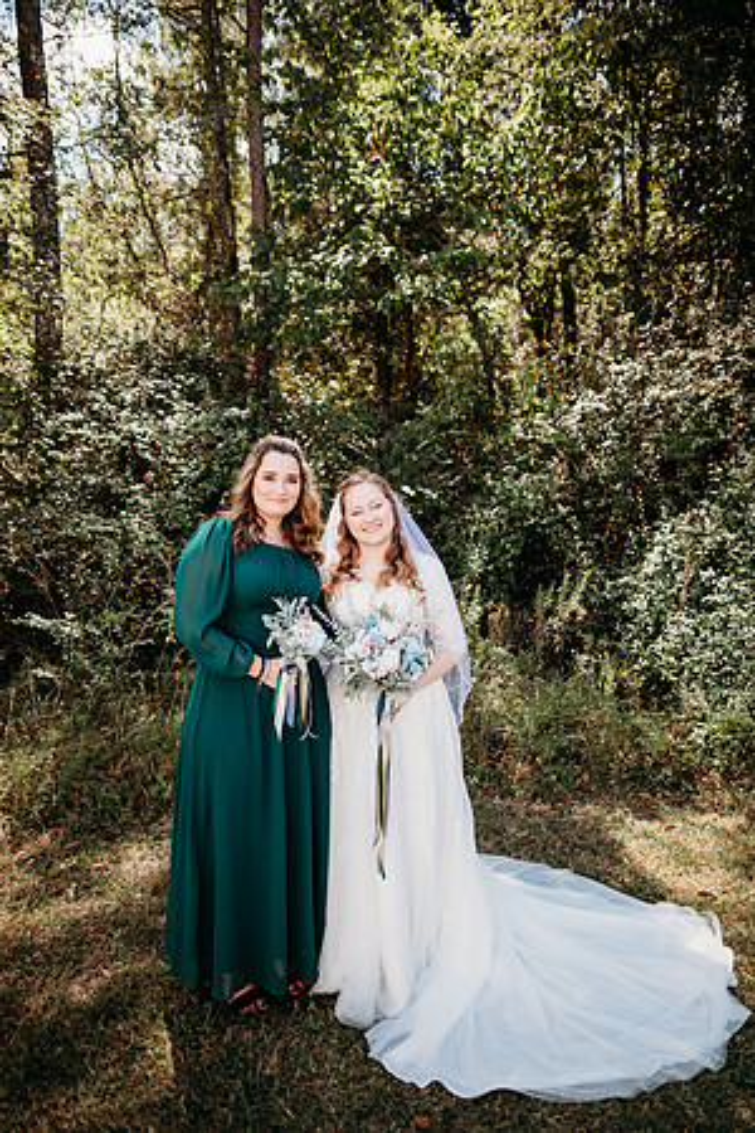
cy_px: 566
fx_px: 755
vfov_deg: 73.7
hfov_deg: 53.1
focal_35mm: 24
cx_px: 378
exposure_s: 1/800
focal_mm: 24
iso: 100
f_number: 2.2
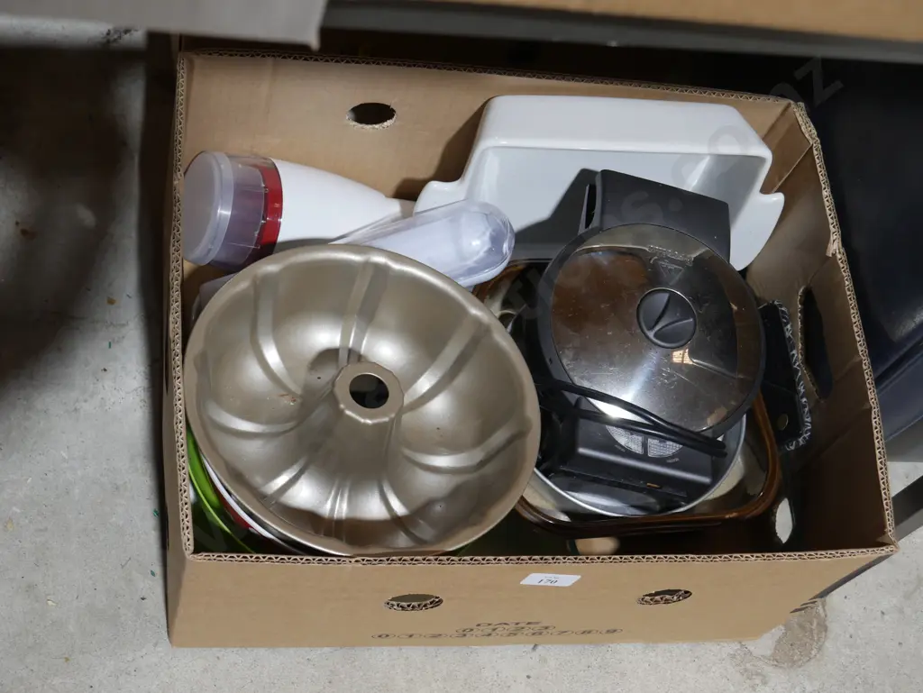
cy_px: 346
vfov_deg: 28.1
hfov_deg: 36.8
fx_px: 1387
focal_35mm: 52
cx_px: 462
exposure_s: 1/60
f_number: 5.3
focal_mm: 26
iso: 800
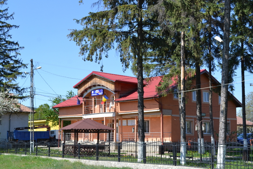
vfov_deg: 25.8
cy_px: 84
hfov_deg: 37.8
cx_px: 126
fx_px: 369
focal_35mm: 52
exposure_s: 1/200
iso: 100
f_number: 7.1
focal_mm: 35
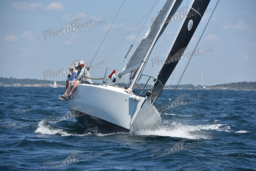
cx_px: 128
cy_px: 86
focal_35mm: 200
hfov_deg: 10.3
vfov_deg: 6.9
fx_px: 1422
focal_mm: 200
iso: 200
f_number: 8
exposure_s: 1/1000
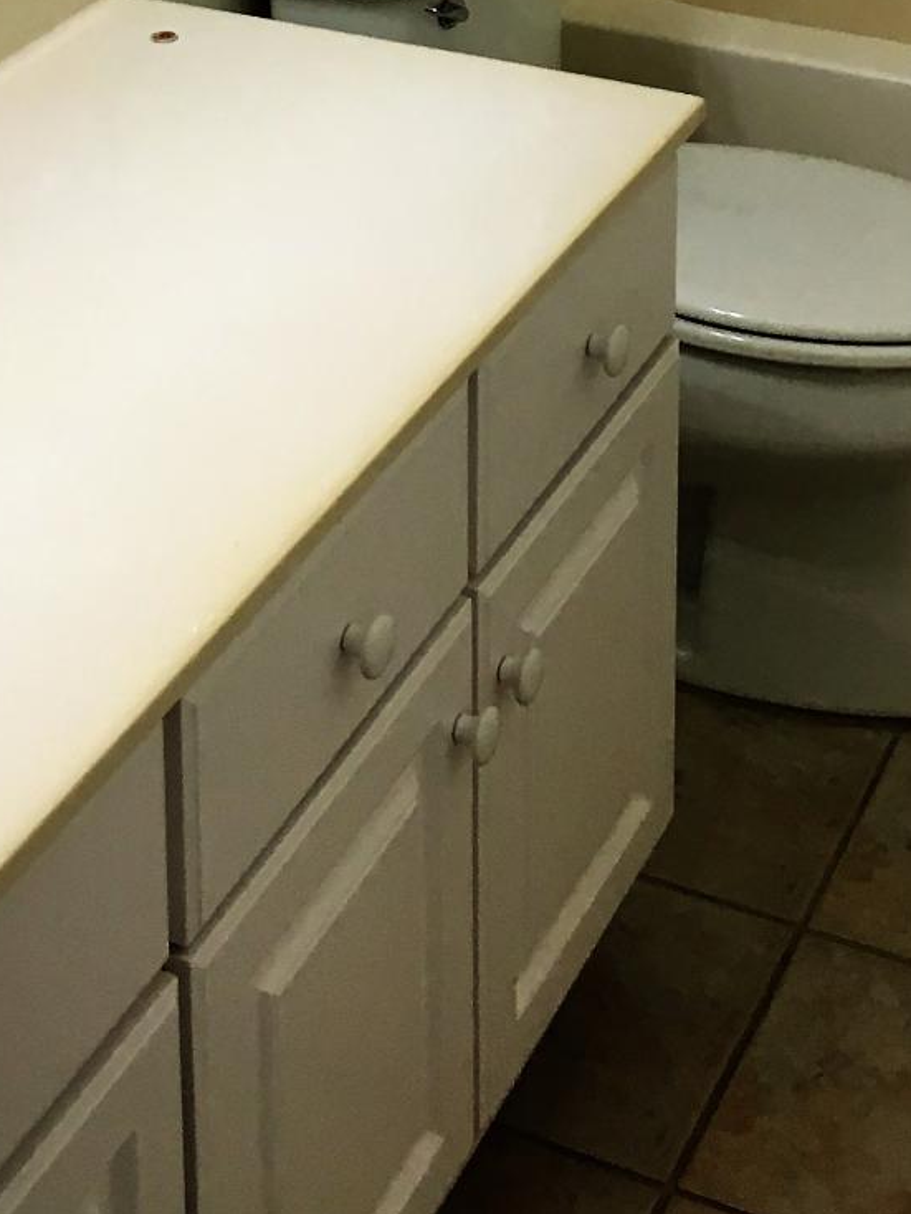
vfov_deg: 22.0
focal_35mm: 79
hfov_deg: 18.7
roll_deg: +0.7
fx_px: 2770
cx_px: 503
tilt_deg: -13.9
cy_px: -405
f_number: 2.2
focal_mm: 4.15
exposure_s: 1/33
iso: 64
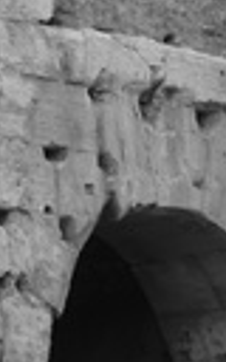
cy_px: -127
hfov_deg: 4.2
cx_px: -48
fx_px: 3104
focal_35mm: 315
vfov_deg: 6.6
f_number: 4.5
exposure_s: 1/20
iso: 100
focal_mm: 50
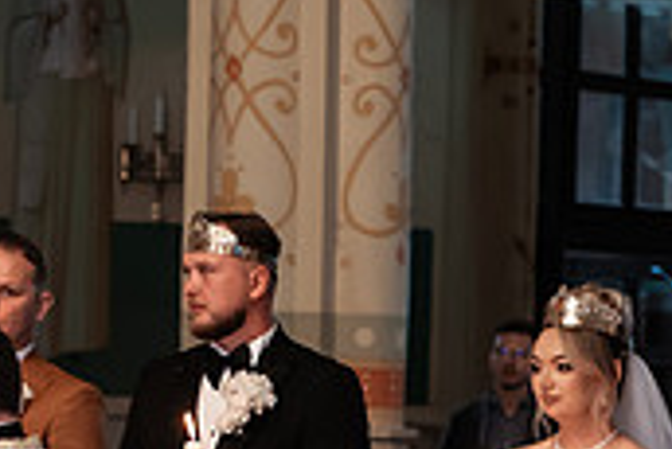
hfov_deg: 6.8
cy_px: 646
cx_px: 535
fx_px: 5679
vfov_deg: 4.5
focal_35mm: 304
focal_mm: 90
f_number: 3.5
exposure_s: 1/250
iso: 3200
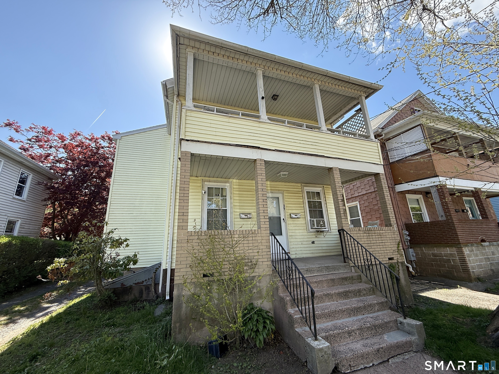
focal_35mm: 14
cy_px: 187
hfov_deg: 102.1
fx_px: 202
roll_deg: +3.0
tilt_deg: +14.5
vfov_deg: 85.7
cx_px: 250
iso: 64
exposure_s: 1/679
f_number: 2.2
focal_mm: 2.22
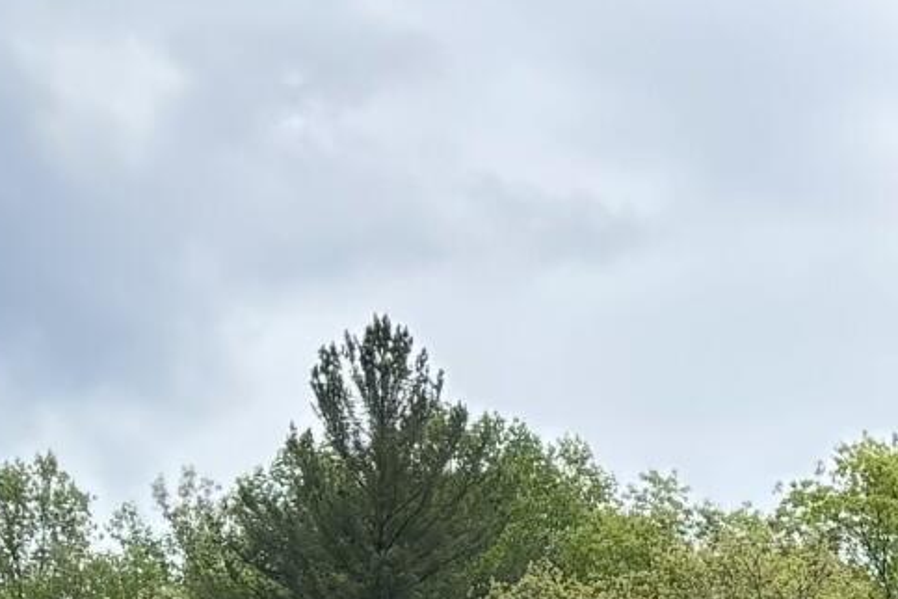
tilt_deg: -2.9
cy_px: 2013
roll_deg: -2.1
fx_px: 4190
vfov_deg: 7.0
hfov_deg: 12.0
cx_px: 1039
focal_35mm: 168
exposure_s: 1/1263
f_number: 1.6
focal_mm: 5.96
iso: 50
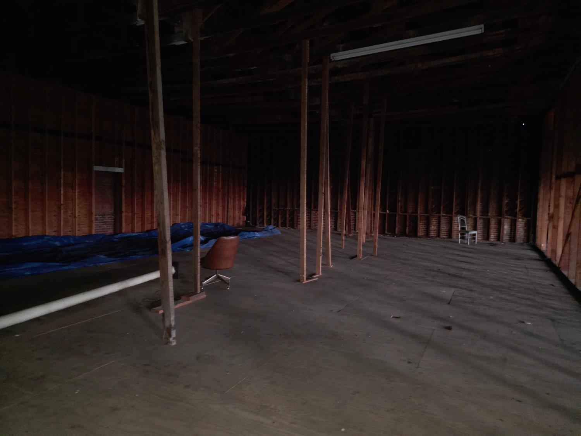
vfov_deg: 58.9
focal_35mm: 23
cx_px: 290
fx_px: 386
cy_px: 218
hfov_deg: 73.9
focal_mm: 6.3
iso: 16000
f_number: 1.7
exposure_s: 1/8
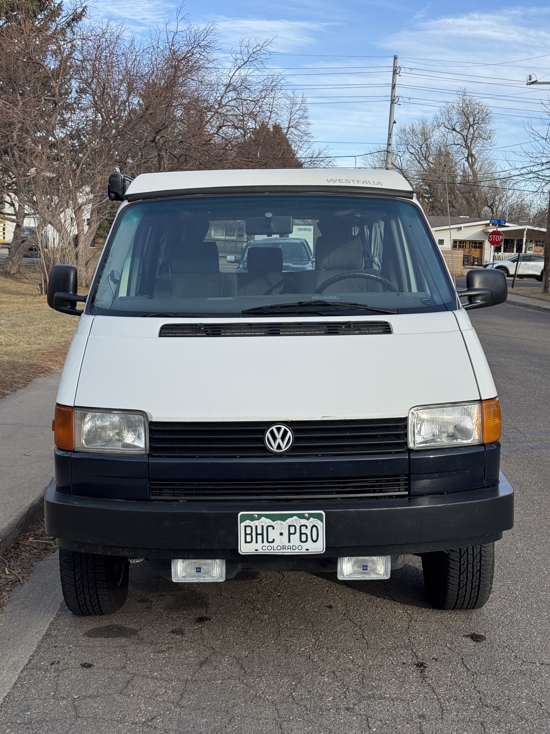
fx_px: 1017
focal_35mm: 48
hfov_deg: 30.3
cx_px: 275
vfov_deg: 39.7
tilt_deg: -7.5
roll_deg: -2.9
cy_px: 367
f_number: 1.78
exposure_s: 1/1984
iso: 64
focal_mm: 6.76
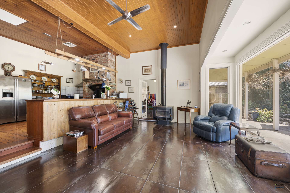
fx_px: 113
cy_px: 96
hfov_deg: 104.3
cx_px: 145
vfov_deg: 81.1
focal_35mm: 14
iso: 250
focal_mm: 14
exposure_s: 1/2
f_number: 9
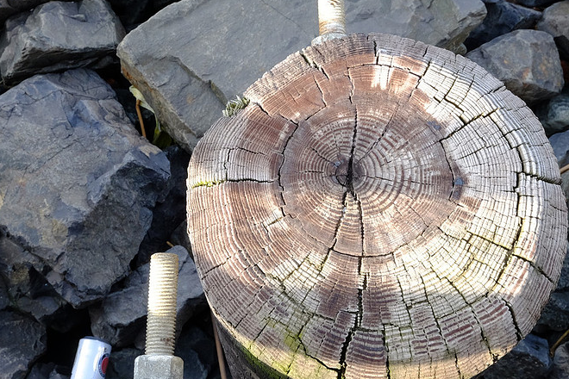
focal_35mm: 85
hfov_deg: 23.9
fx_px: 1343
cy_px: 127
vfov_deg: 16.0
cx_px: 242
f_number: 16
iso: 800
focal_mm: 34.3
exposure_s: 1/60
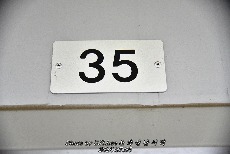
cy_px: 77
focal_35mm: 70
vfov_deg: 19.5
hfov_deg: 28.8
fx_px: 447
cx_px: 115
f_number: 4
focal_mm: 70
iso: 3200
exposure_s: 1/1250
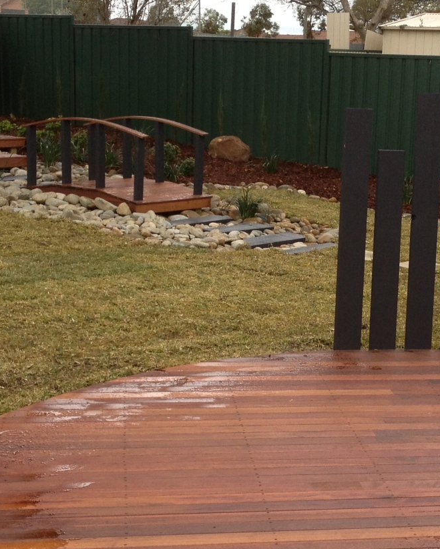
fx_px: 1383
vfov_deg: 22.5
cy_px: 314
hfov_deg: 18.0
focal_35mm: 85
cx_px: 329
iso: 64
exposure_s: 1/476
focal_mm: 4.28
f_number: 2.4
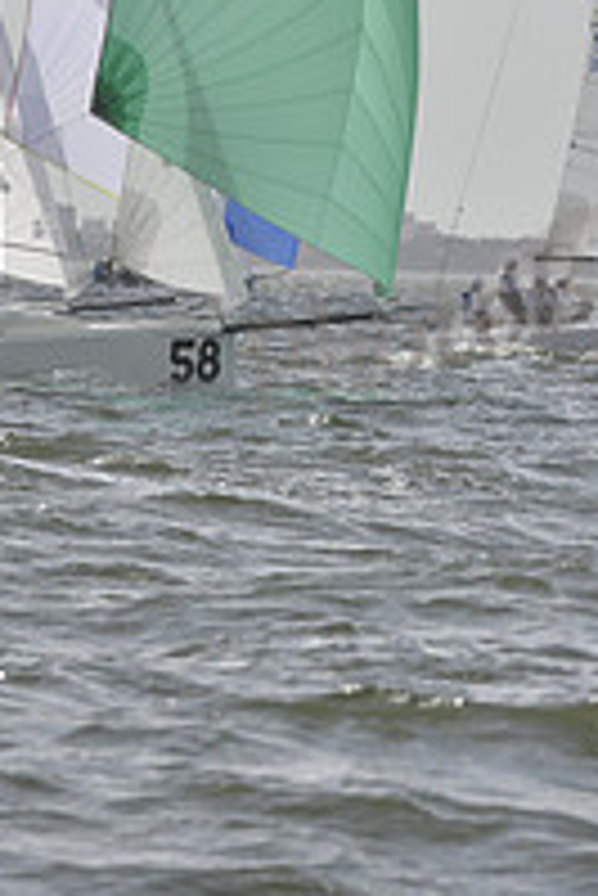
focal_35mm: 582
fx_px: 14475
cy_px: -329
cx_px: 11
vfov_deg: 3.5
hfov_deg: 2.4
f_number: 10
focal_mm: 200
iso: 400
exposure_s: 1/1600
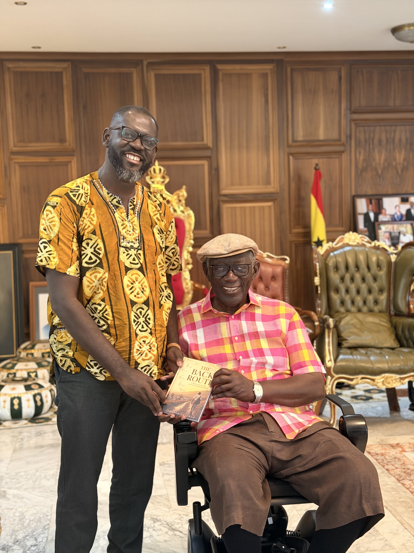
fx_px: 765
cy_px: 276
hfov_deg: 30.3
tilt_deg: -3.6
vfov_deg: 39.7
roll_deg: +1.1
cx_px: 207
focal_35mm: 48
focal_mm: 6.76
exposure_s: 1/25
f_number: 1.78
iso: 400
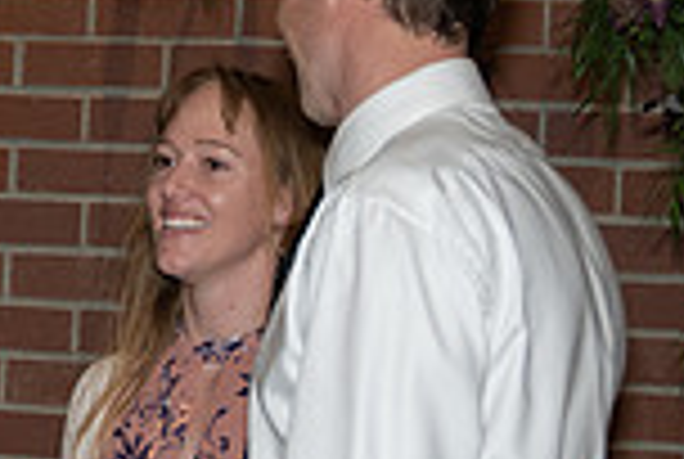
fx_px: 2684
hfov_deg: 14.3
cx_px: -32
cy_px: 317
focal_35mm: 141
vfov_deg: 9.8
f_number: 2.8
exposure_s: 1/160
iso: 2000
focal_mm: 37
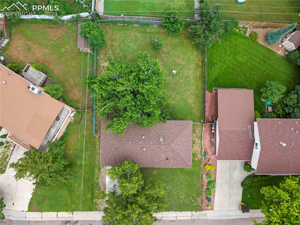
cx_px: 150
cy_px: 112
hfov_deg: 71.6
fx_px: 208
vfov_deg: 56.7
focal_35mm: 24
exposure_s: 1/13
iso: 100
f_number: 2.8
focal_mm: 12.29
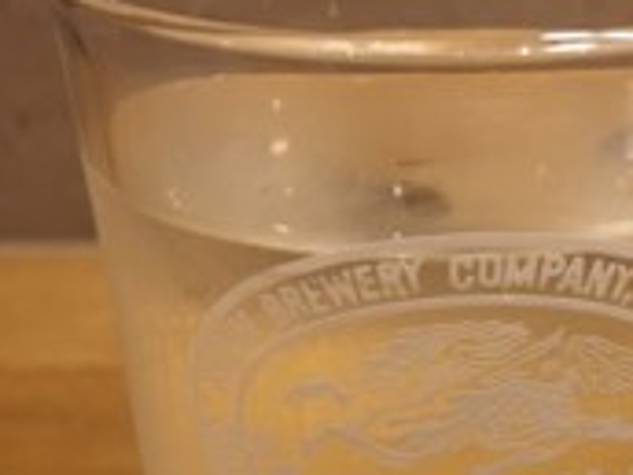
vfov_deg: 19.0
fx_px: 1390
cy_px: 427
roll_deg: +0.9
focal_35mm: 76
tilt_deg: -29.3
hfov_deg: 25.5
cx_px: 438
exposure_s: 1/10
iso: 80
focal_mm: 4.15
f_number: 2.2
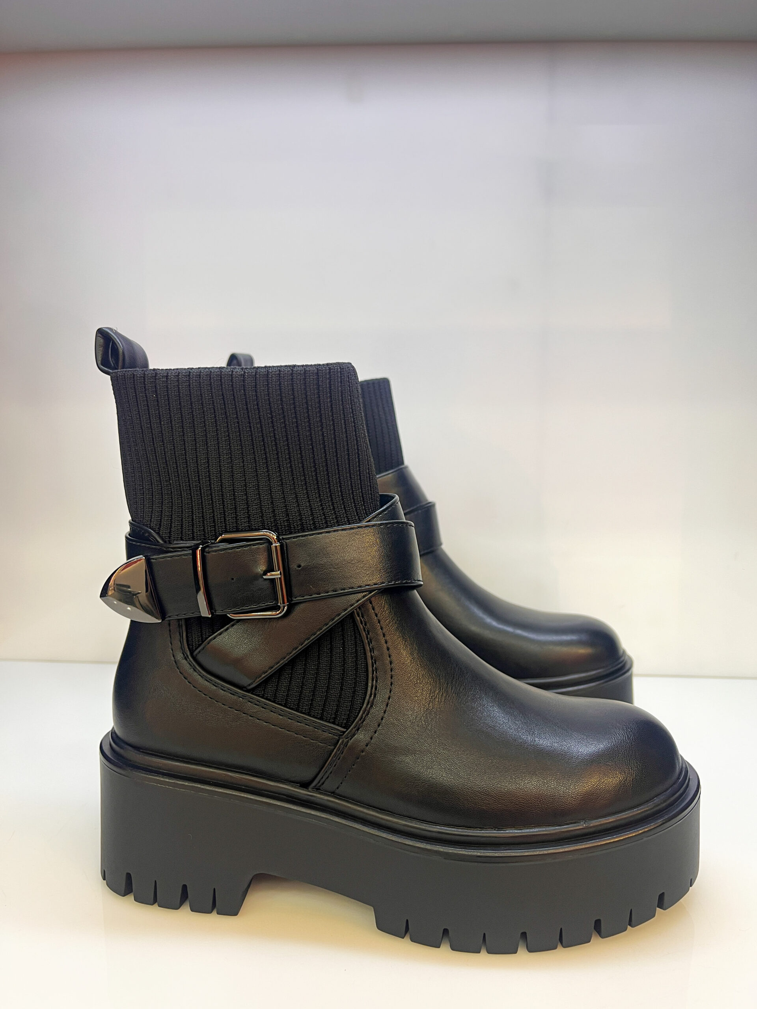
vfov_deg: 67.3
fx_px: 758
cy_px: 504
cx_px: 378
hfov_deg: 53.1
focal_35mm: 26
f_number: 1.6
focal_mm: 5.1
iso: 64
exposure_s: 1/50
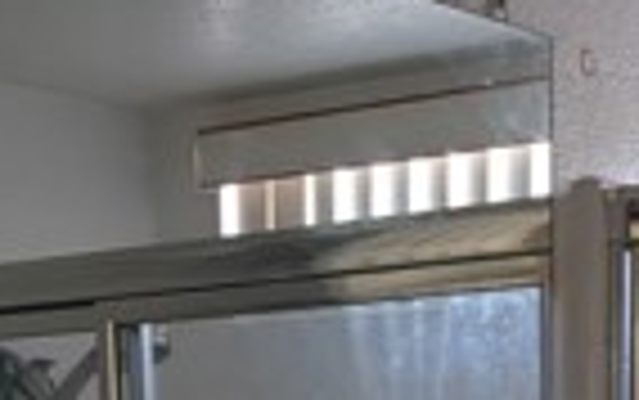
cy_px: 876
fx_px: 2004
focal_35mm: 115
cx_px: 598
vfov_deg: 10.3
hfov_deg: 17.8
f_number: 1.68
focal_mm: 6.9
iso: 176
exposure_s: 1/40
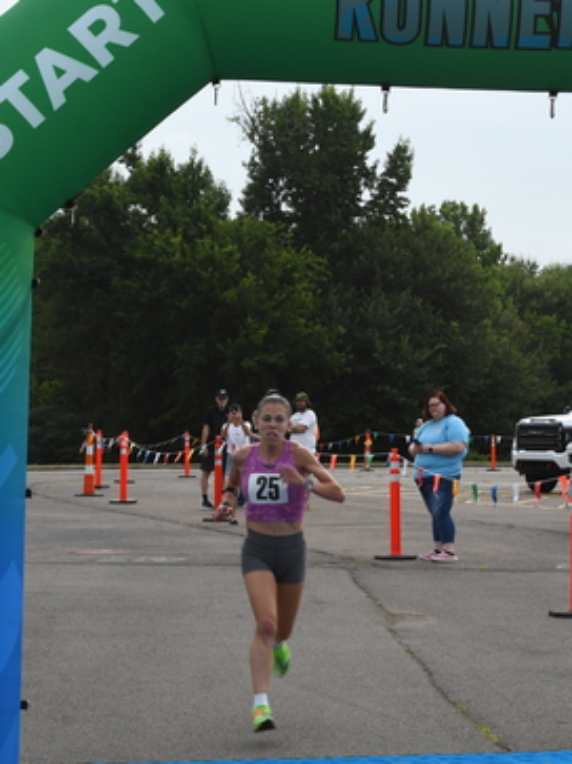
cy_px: 382
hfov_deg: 14.4
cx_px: 427
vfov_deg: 19.3
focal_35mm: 102
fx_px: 2249
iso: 100
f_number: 11
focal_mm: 35
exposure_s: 1/100
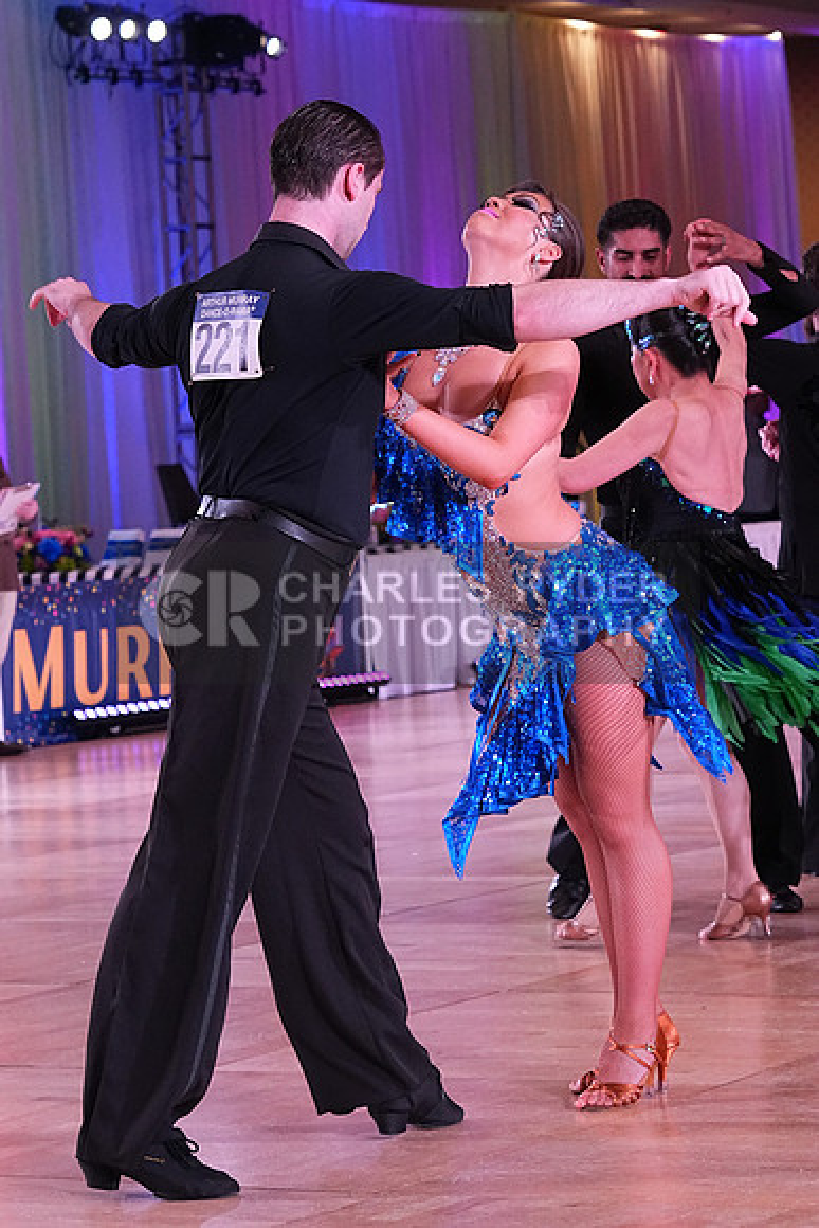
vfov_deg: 16.6
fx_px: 4195
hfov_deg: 11.2
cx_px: 410
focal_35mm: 123
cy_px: 614
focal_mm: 82
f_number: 6.3
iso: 3200
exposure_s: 1/320
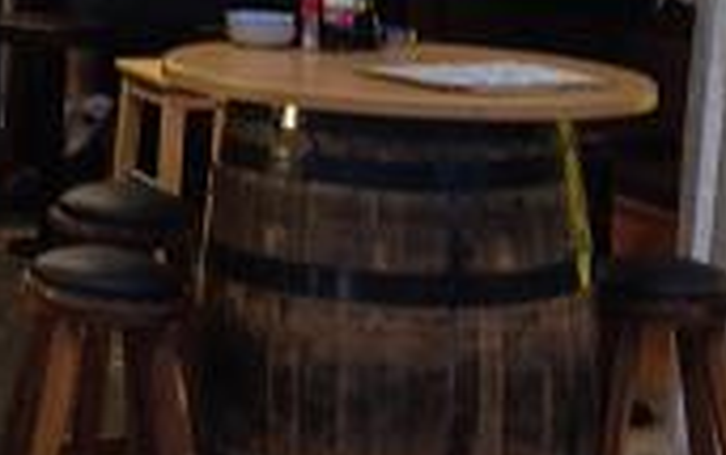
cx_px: -115
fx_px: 3503
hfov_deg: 11.6
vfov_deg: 7.1
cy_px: -485
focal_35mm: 177
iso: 80
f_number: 2.4
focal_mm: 4.28
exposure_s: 1/20
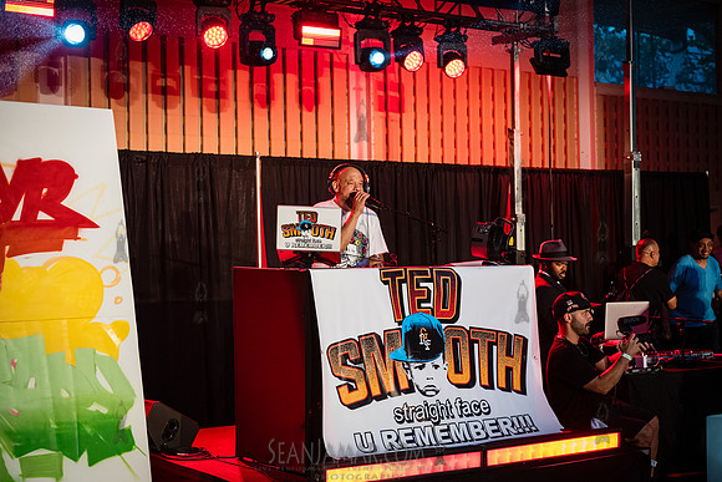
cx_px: 361
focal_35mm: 60
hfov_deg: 33.4
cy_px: 241
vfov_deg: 22.6
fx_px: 1204
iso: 6400
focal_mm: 60
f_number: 3.5
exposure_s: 1/640
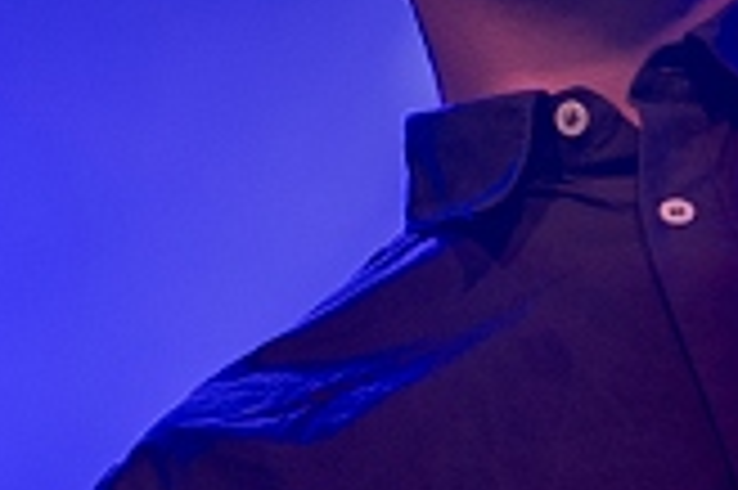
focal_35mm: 461
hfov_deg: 4.4
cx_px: 1156
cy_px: 202
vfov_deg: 3.0
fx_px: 9441
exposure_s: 1/100
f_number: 2.8
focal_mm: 70
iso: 200
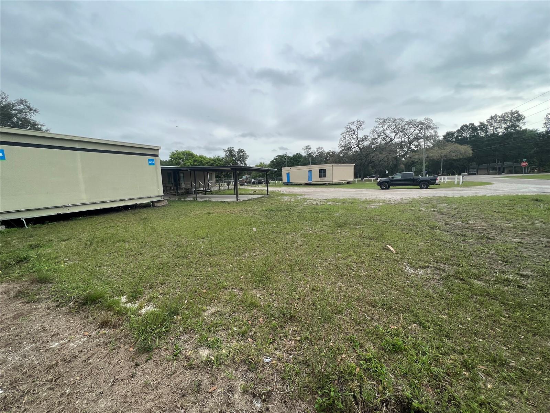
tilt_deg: -7.5
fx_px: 207
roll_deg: +2.5
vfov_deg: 89.9
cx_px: 275
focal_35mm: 13
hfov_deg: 106.2
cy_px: 206
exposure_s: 1/1024
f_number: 1.8
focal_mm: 1.57
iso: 32
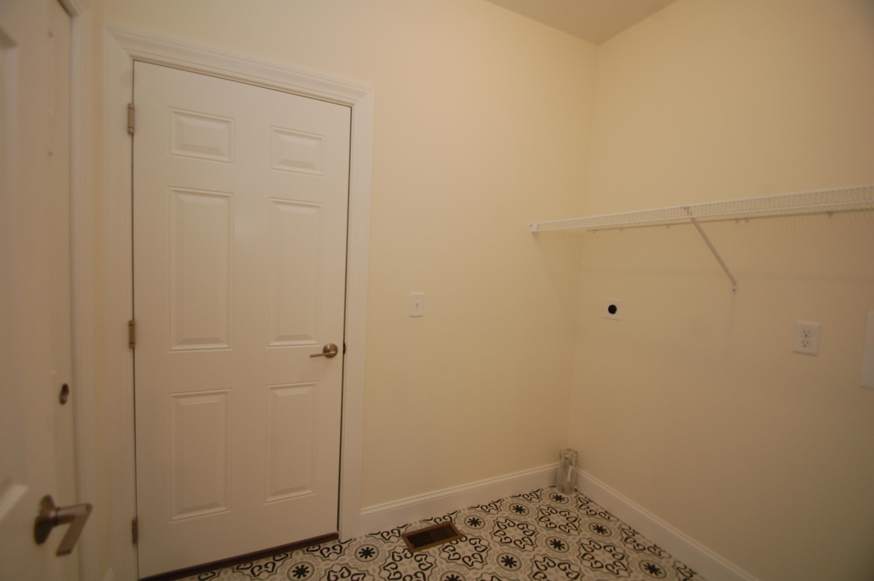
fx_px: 364
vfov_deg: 77.2
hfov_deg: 100.4
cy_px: 290
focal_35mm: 15
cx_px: 437
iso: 400
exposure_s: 1/60
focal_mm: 10
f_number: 4
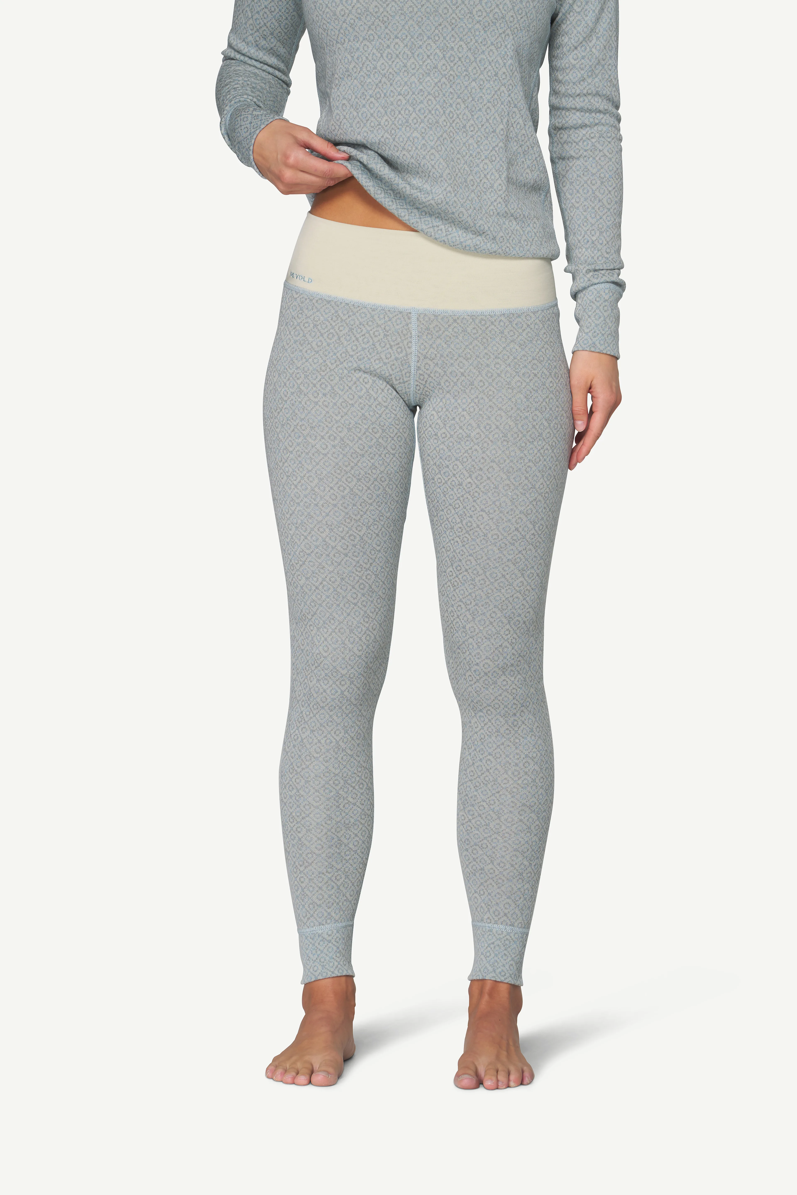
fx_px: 4084
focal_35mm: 123
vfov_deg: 16.7
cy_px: 598
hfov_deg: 11.1
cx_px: 398
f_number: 7.1
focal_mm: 123
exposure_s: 1/160
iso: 160
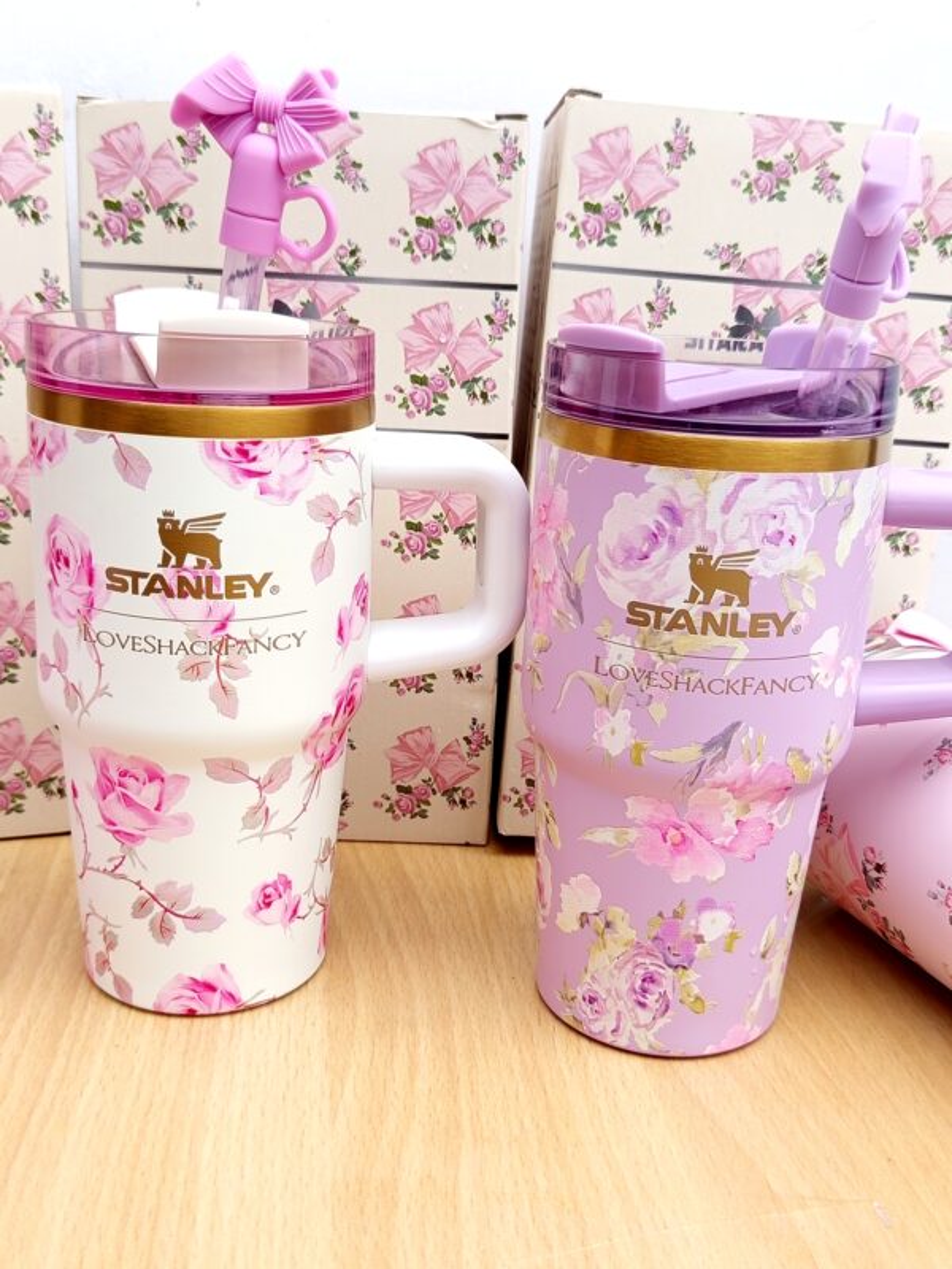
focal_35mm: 36
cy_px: 634
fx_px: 1320
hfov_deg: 39.7
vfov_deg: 51.4
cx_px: 476
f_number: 1.7
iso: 50
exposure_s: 1/296
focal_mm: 5.24
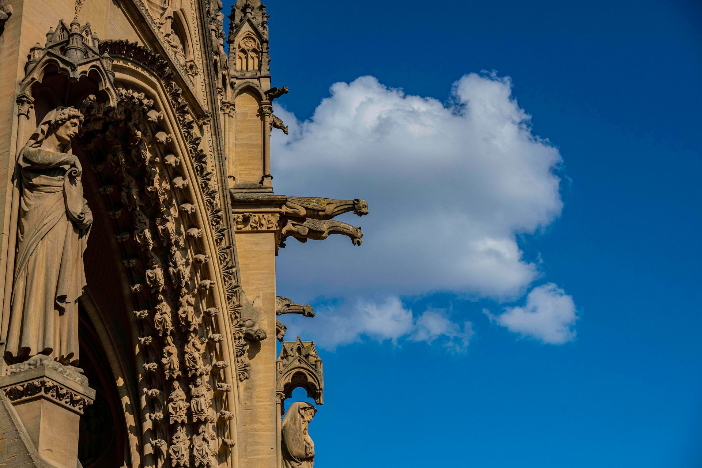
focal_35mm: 72
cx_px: 351
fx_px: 1404
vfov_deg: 18.9
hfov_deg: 28.1
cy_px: 234
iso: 1000
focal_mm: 72
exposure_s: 1/6400
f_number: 7.1
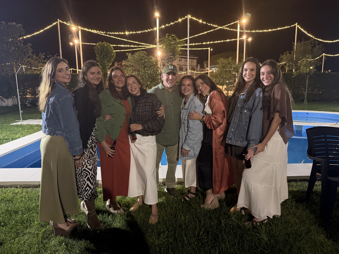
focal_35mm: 24
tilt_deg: -9.4
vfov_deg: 56.8
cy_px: 127
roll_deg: +0.8
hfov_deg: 71.6
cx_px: 170
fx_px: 235
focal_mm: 6.76
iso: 1000
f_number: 1.78
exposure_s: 1/25
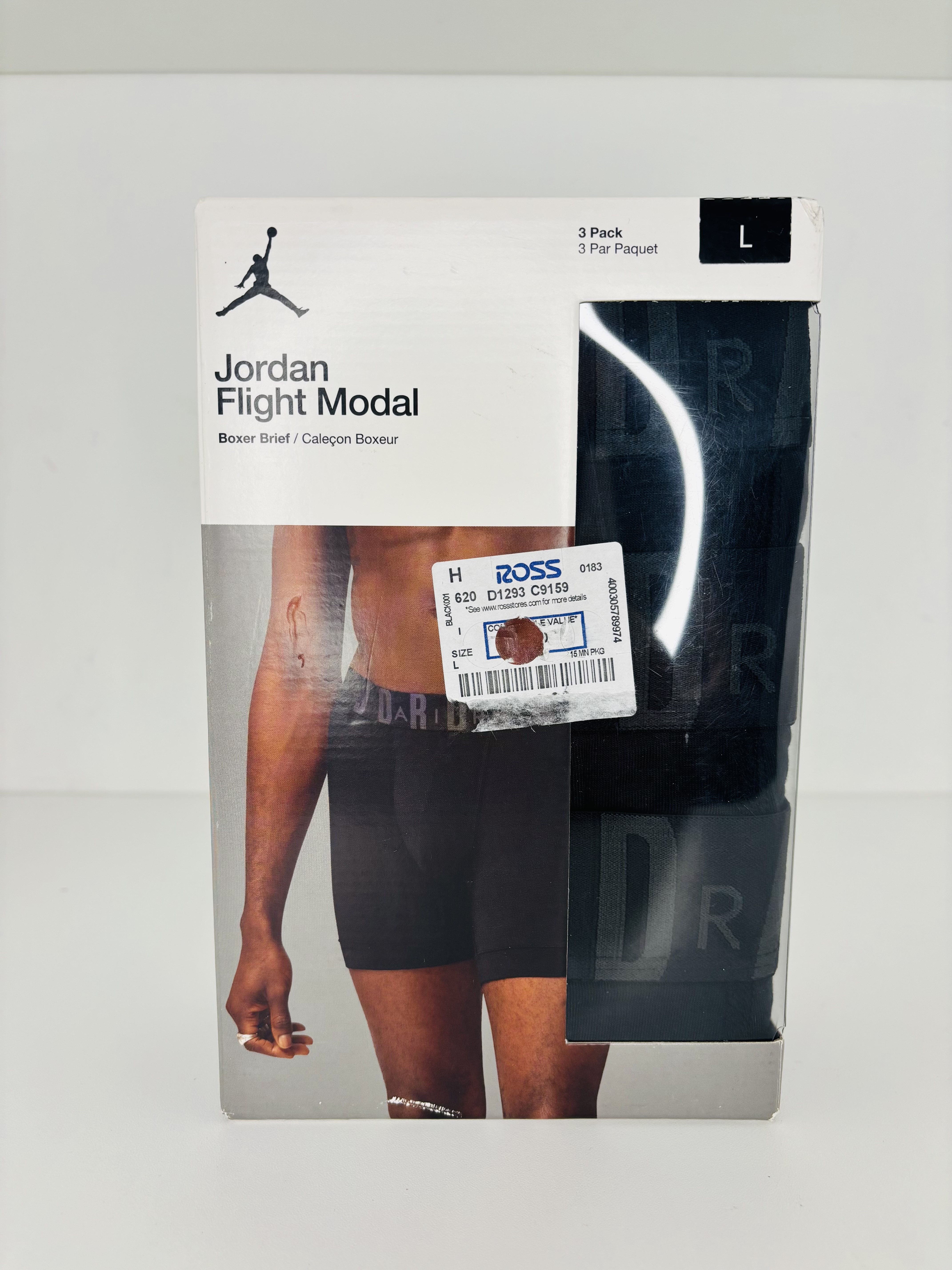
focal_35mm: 26
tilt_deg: -7.2
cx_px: 476
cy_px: 635
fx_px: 953
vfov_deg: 67.3
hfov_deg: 53.1
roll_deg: -1.4
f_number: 1.6
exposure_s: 1/120
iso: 64
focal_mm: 5.96
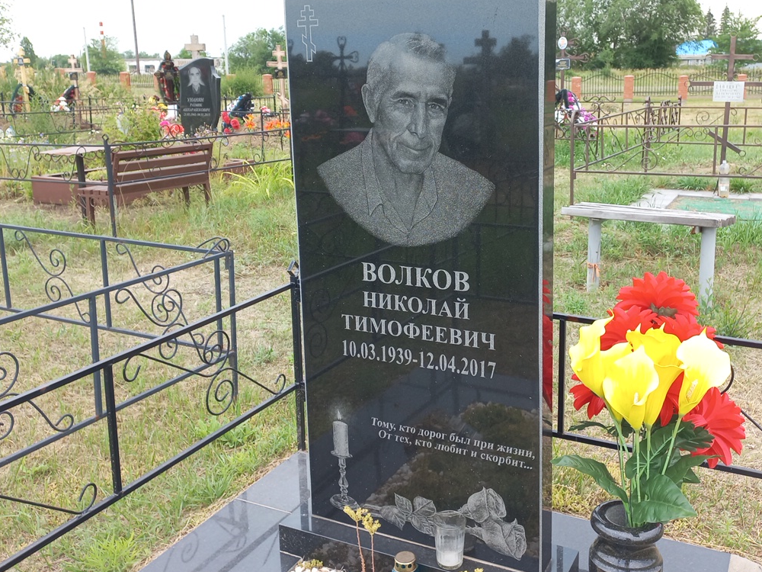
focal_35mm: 36
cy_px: 227
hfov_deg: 51.2
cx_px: 424
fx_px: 792
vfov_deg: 39.5
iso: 24
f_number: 1.8
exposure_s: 1/110
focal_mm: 4.6
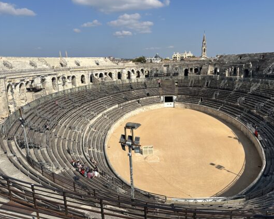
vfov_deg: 54.9
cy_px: 106
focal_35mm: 26
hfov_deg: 65.9
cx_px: 151
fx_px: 211
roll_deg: +2.4
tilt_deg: -11.4
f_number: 1.78
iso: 80
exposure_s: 1/8929
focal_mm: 6.86
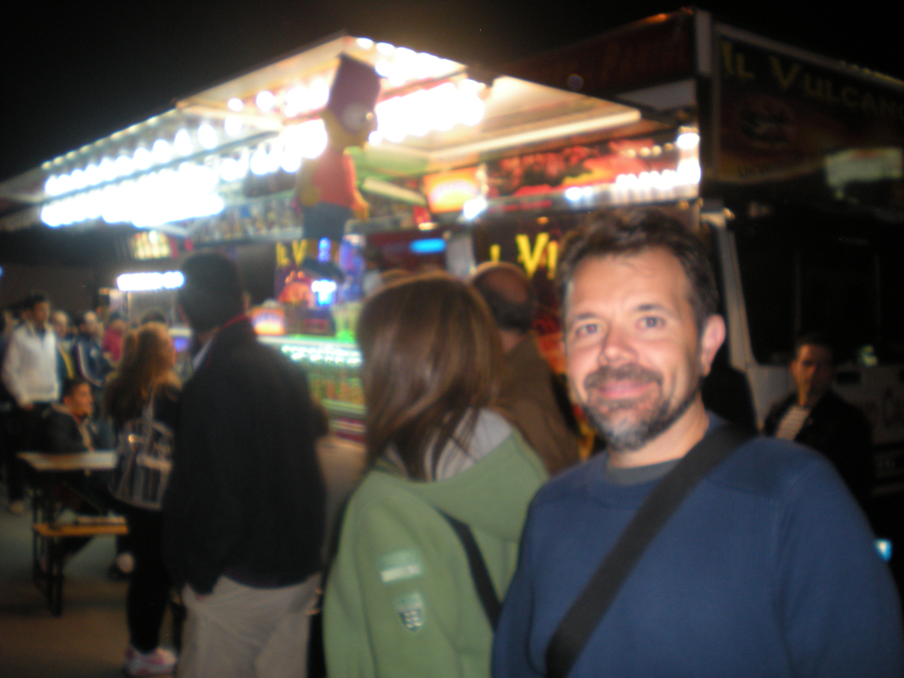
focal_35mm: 38
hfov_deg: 49.0
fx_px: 992
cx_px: 452
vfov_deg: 37.7
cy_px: 339
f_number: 3.1
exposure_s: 1/31.1
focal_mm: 6.3
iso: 131
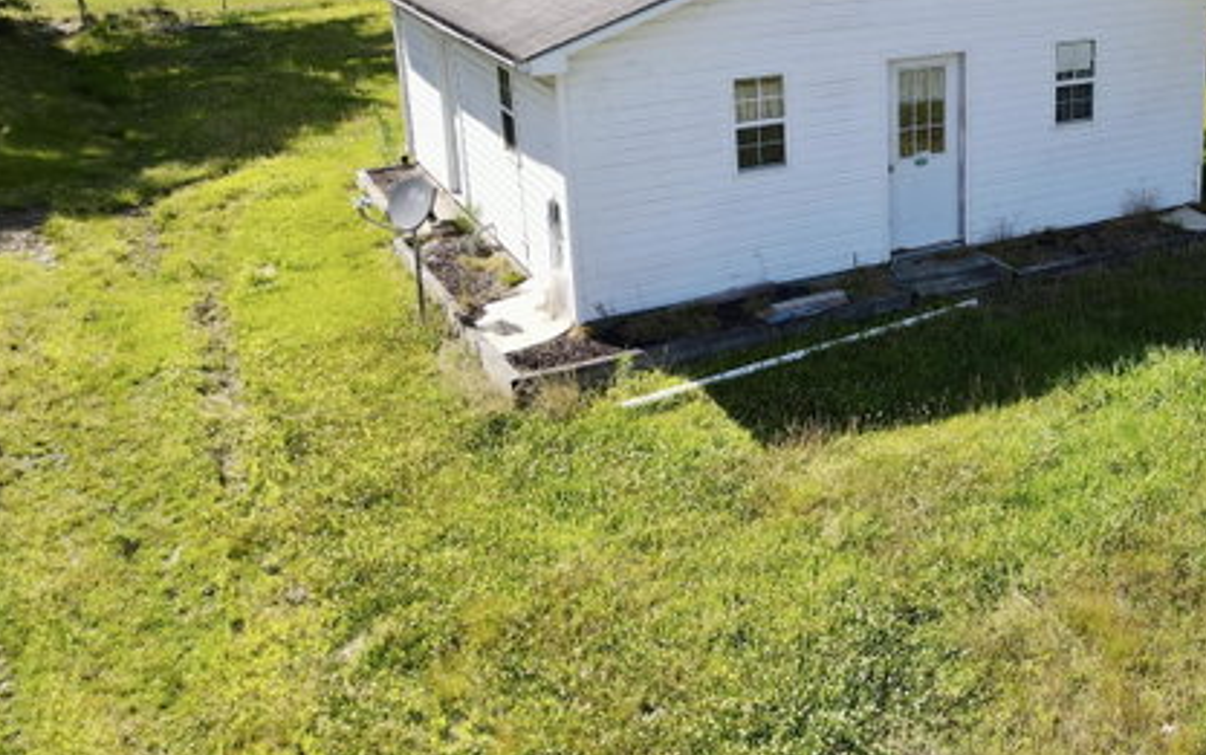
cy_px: 211
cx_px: 901
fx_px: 1282
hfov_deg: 48.5
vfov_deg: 32.3
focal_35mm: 39
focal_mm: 4.5
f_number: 2.8
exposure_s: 1/320
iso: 100
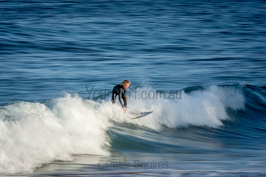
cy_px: 88
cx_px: 133
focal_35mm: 600
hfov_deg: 3.4
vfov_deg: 2.3
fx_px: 4434
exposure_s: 1/20
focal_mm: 400
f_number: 25
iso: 100
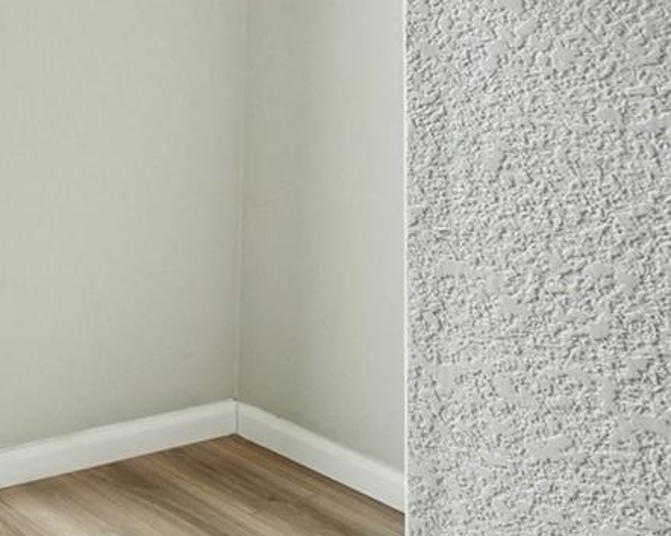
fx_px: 1211
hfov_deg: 24.6
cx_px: -314
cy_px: -103
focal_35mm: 61
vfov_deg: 23.0
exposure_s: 1/100
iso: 100
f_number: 8
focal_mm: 12
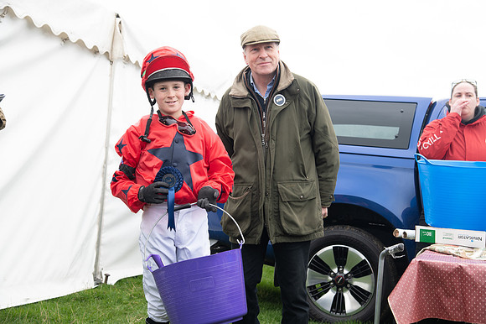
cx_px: 243
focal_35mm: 58
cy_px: 162
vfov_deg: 23.4
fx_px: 783
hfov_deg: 34.5
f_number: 5
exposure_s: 1/125
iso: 200
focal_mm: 58
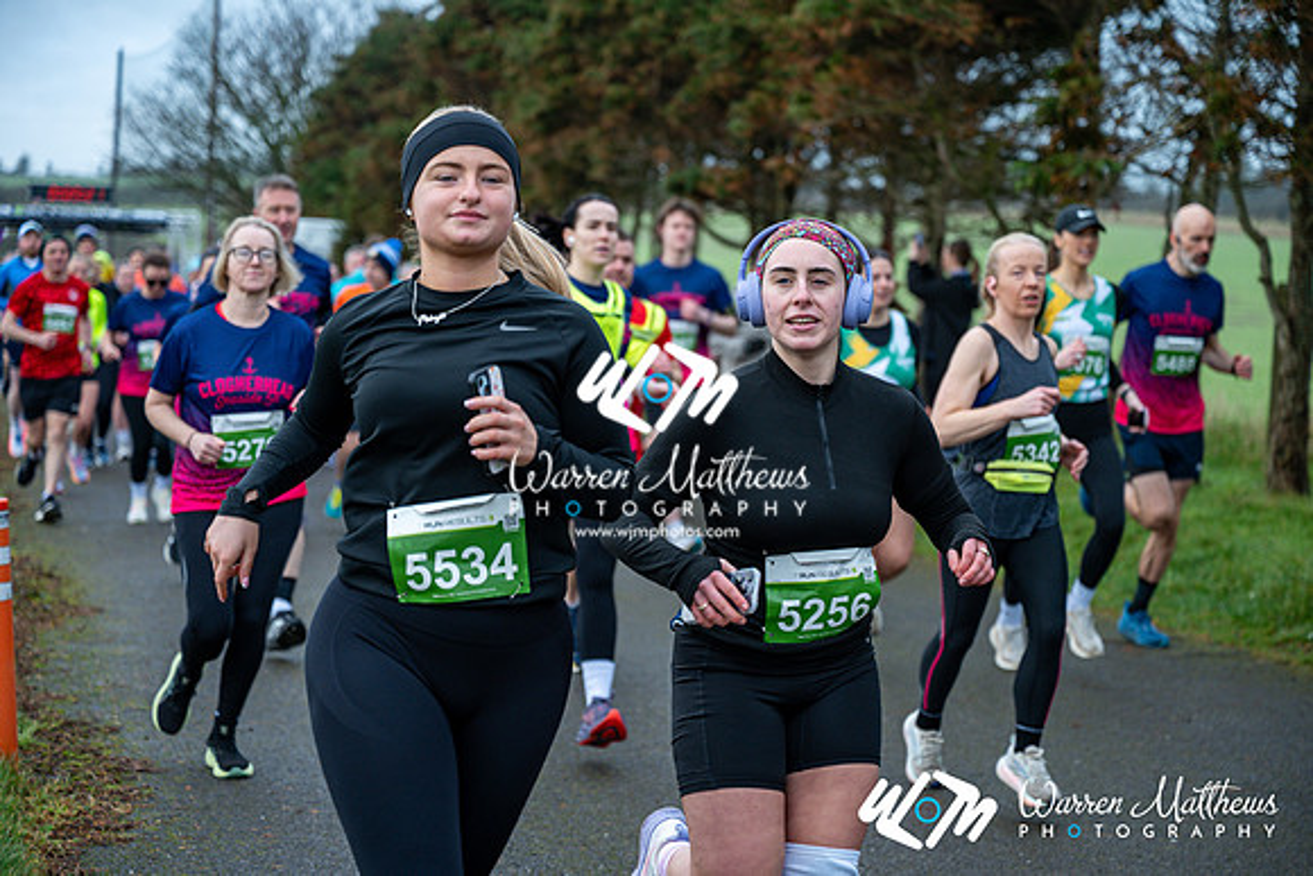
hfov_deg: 28.8
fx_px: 2554
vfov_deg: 19.5
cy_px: 438
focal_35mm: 70
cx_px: 656
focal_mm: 70
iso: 400
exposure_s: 1/1250
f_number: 2.8
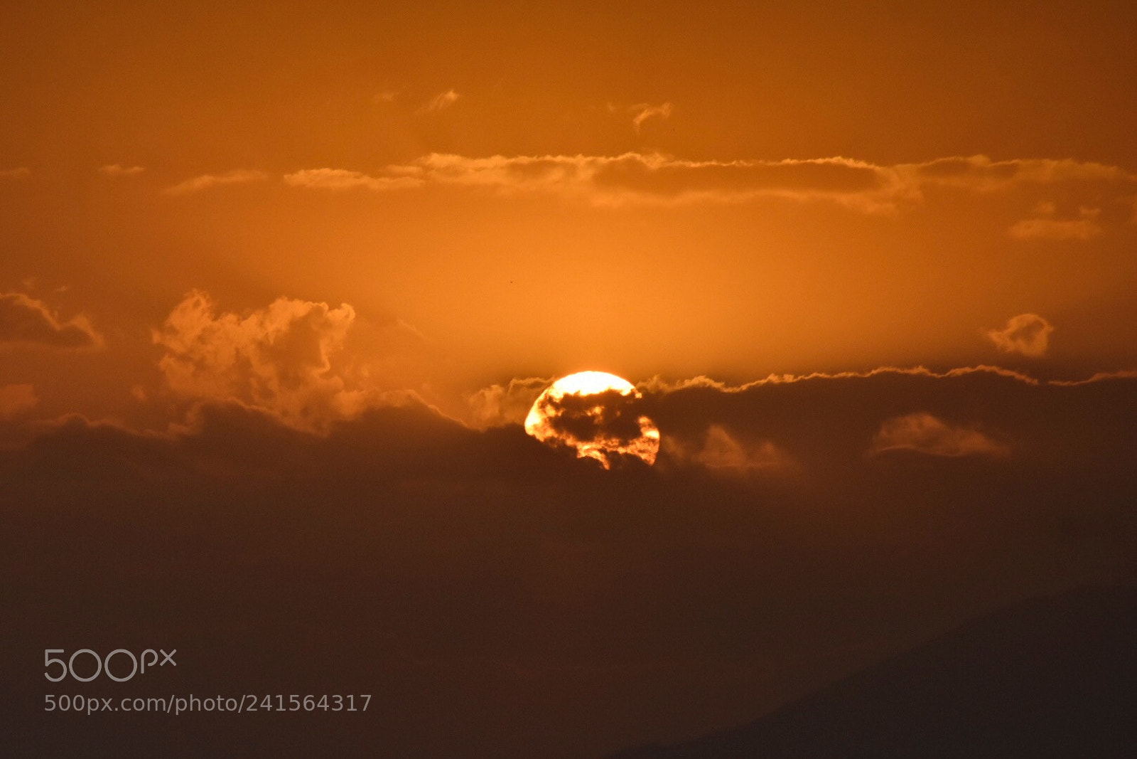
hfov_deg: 4.6
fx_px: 14213
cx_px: 568
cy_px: 380
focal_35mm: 450
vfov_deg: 3.1
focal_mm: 300
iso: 800
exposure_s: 1/4000
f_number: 8
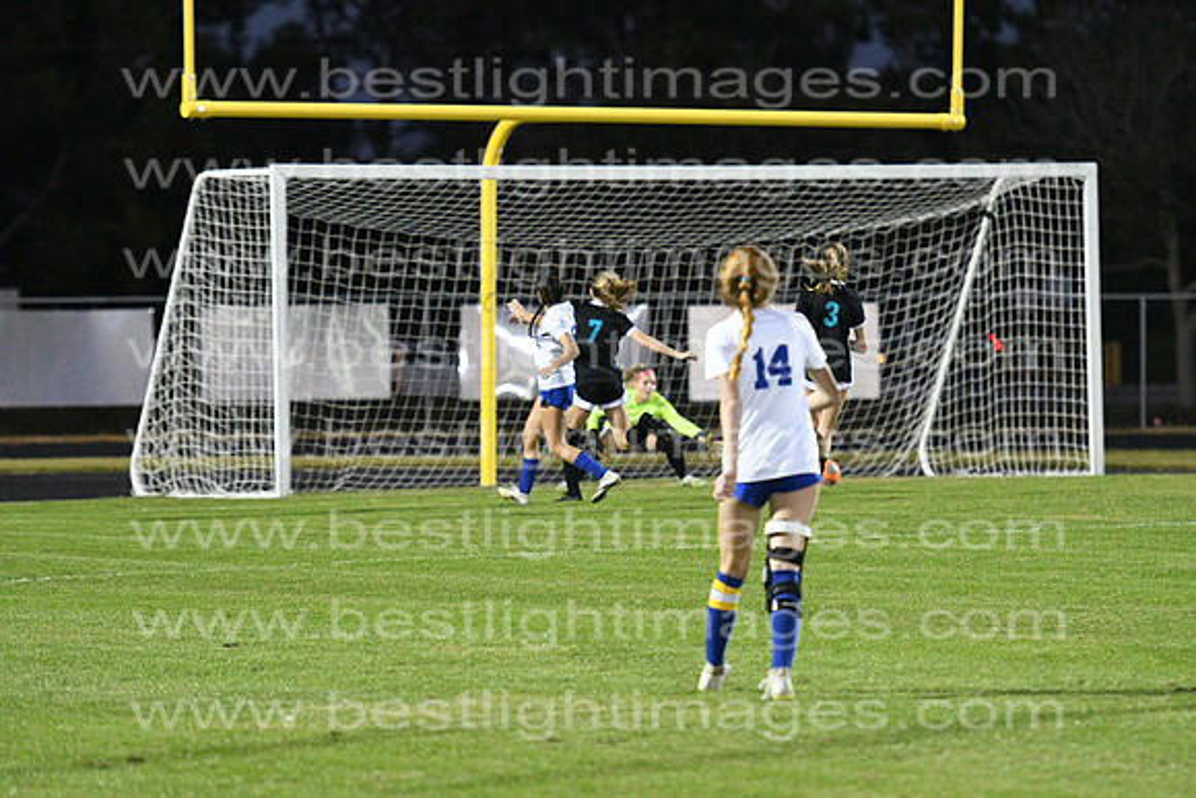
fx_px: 7726
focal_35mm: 232
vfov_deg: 5.9
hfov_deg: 8.9
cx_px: 598
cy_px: 399
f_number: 2.8
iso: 7200
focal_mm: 155
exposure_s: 1/800
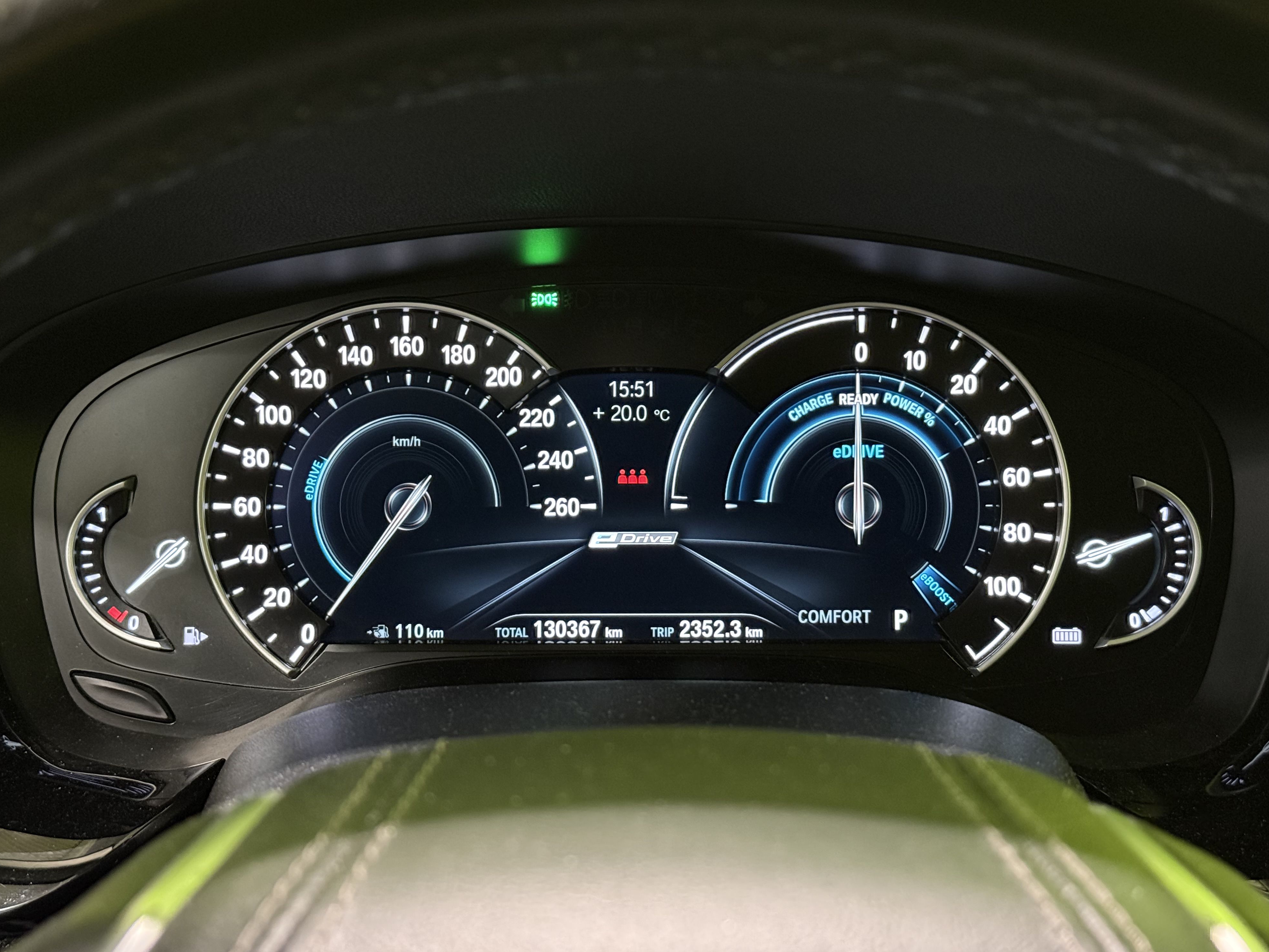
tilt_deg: -16.4
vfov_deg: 29.7
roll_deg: +0.5
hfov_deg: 38.9
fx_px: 1796
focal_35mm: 49
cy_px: 484
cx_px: 623
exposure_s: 1/26
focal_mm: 6.76
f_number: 1.78
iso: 640
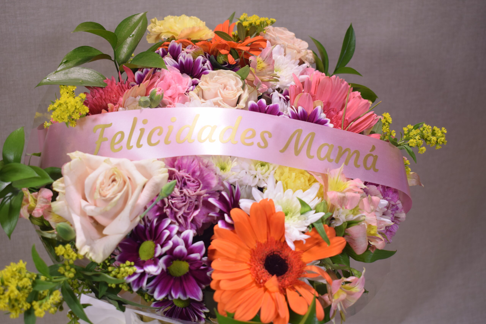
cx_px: 243
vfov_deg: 25.1
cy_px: 162
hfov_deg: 36.9
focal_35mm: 54
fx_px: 729
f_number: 5
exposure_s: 1/250
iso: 250
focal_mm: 36
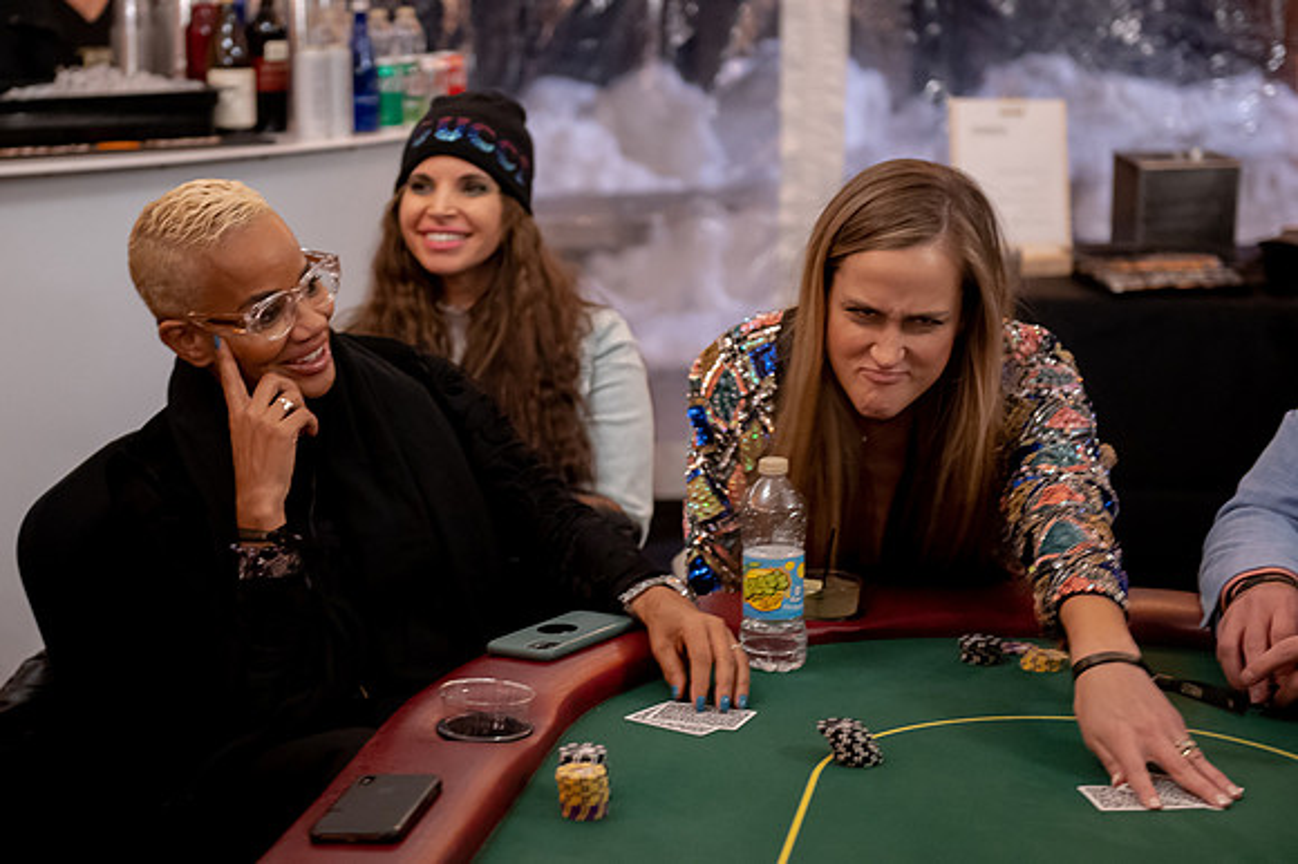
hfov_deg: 26.3
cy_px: 437
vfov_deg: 17.7
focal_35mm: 77
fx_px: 2771
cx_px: 513
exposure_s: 1/80
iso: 4000
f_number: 2.8
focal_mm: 60
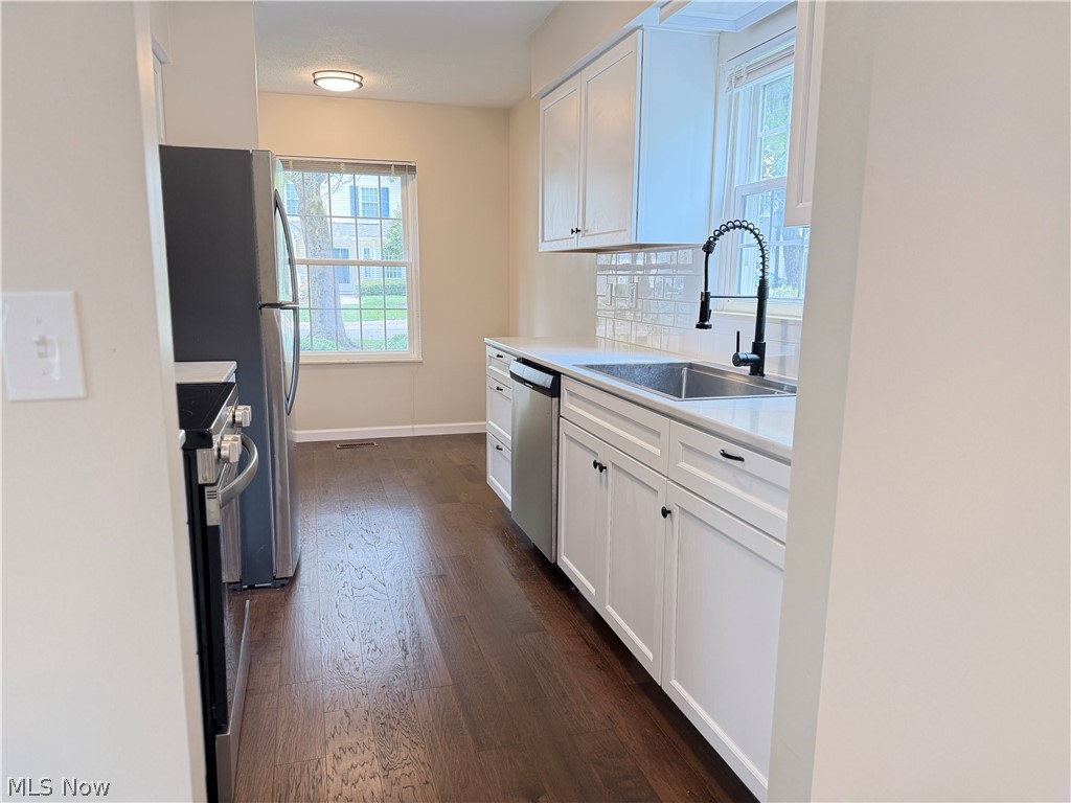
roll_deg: -0.3
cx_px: 536
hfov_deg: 71.6
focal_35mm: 24
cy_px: 402
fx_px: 743
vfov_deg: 56.8
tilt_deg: -10.0
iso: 250
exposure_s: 1/120
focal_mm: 6.76
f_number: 1.78
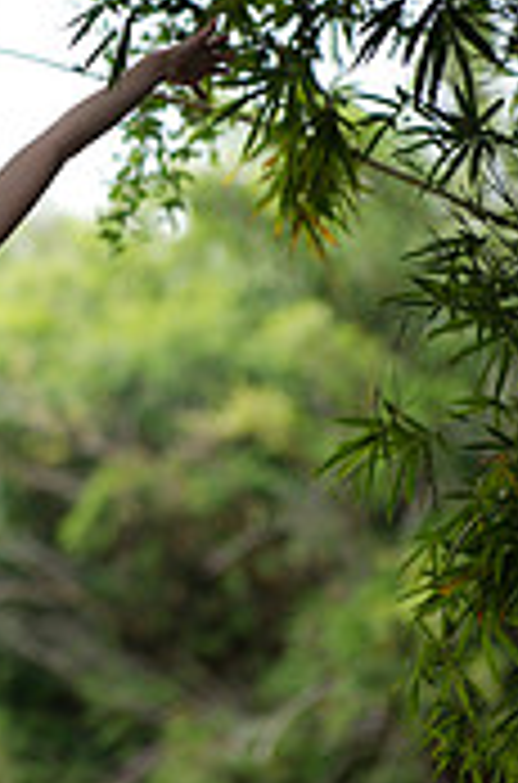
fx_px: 11247
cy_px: 220
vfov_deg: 4.0
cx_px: -83
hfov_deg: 2.6
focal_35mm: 518
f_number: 2.8
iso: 400
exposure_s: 1/200
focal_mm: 200
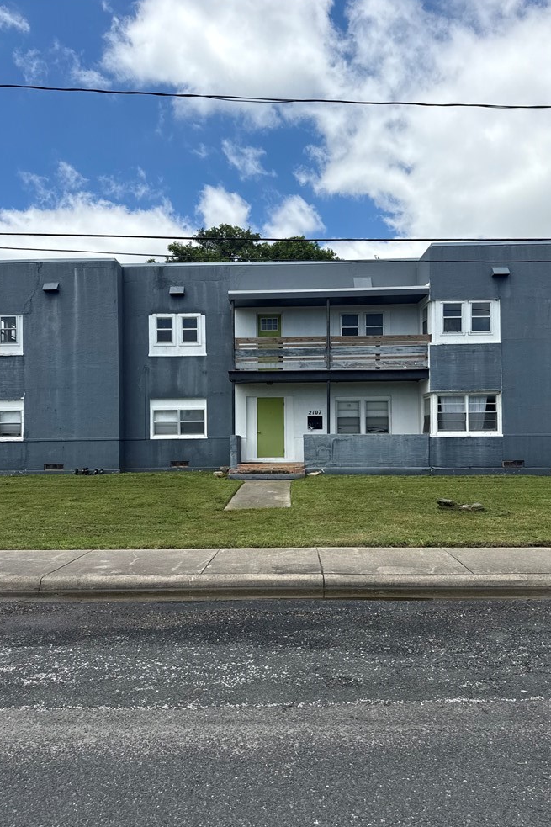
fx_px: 597
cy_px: 424
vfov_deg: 69.4
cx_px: 273
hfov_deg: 49.5
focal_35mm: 26
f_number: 1.78
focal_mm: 6.76
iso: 80
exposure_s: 1/5319
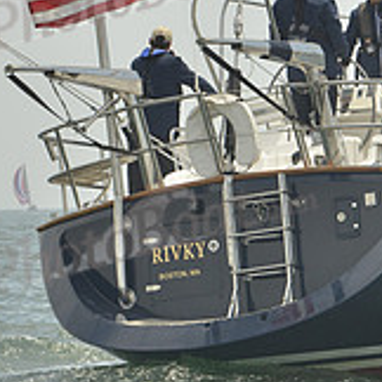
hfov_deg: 4.3
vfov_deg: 4.3
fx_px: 5131
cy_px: 79
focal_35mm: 411
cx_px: 441
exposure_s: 1/1600
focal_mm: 135
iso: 560
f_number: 10
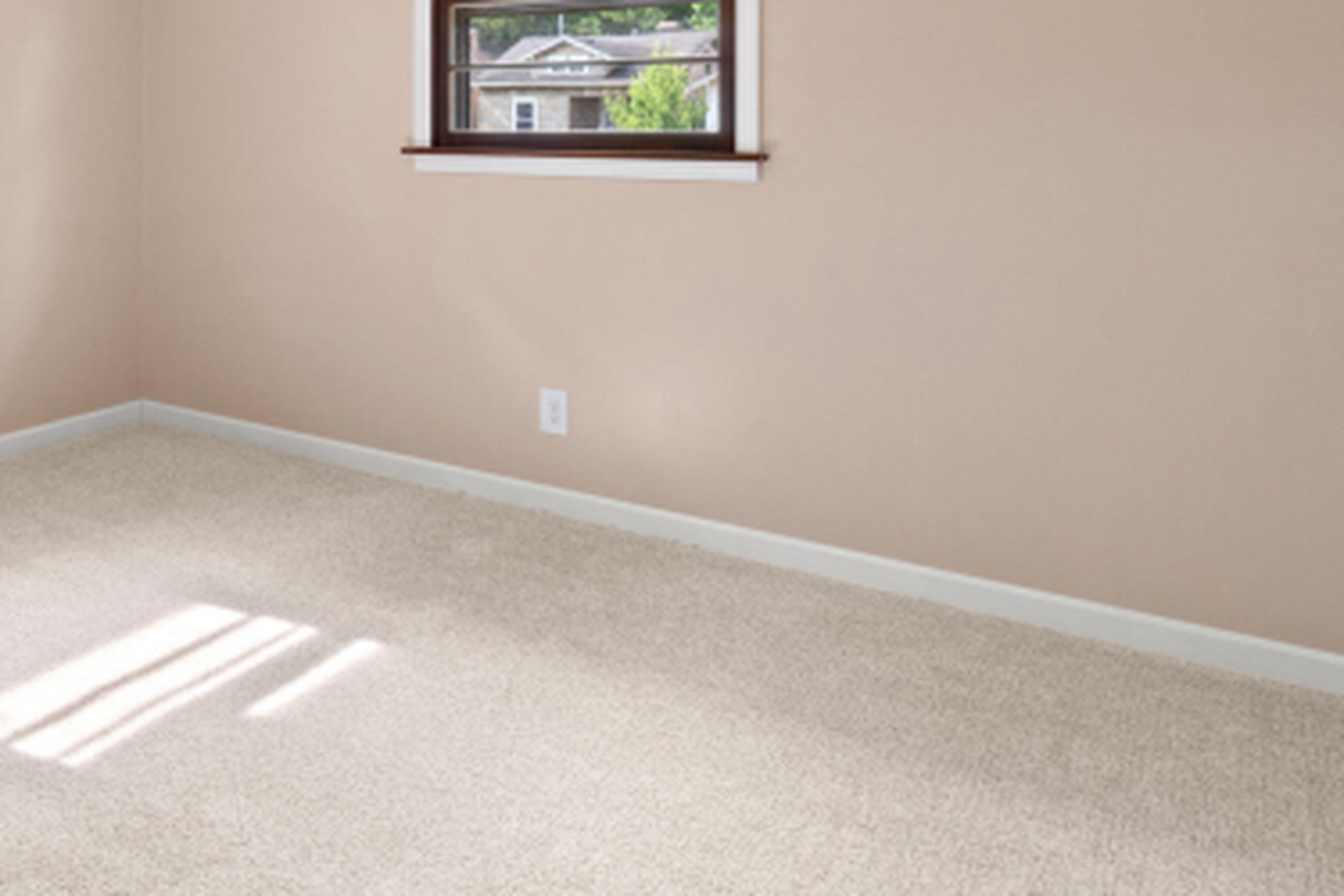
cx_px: 165
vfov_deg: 40.8
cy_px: 118
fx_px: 1120
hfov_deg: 54.9
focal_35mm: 30
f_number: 9
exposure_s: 1/4
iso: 400
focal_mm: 10
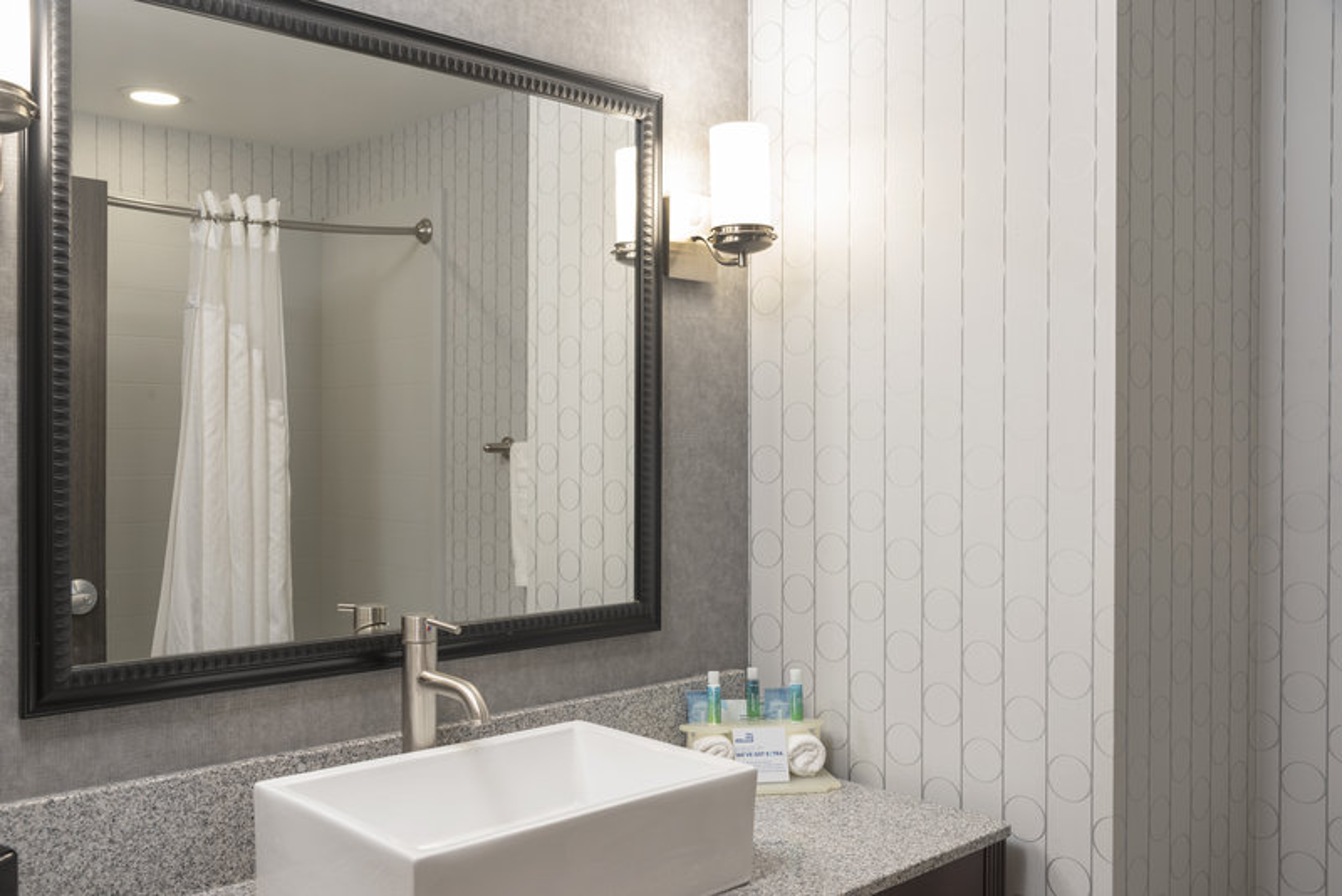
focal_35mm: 34
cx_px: 671
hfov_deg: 55.8
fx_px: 1268
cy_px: 448
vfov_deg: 38.9
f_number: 9
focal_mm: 34
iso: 100
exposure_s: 1/1.67
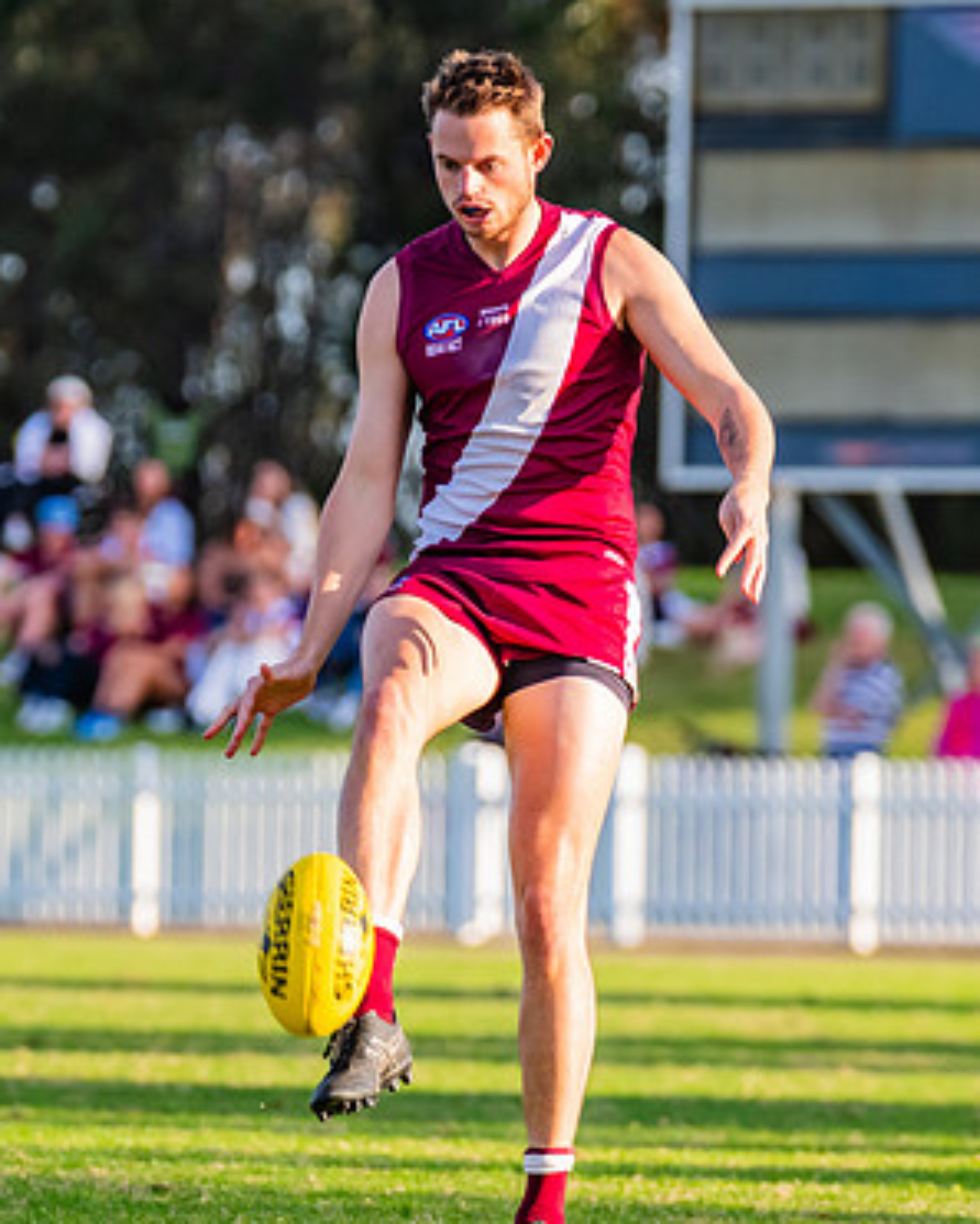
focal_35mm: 613
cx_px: 371
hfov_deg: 2.5
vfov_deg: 3.2
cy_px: 628
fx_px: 22215
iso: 800
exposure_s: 1/1250
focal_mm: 290
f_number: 5.6
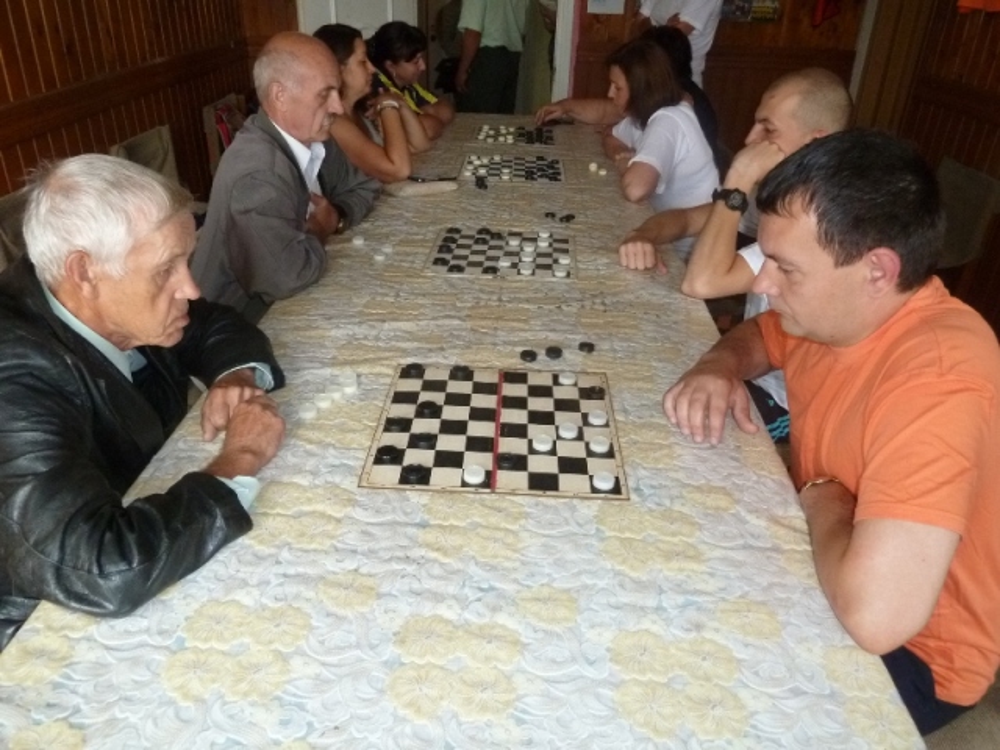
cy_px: 375
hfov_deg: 69.4
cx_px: 500
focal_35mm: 25
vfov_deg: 54.9
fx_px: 722
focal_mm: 4.1
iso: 400
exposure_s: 1/30
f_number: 3.3
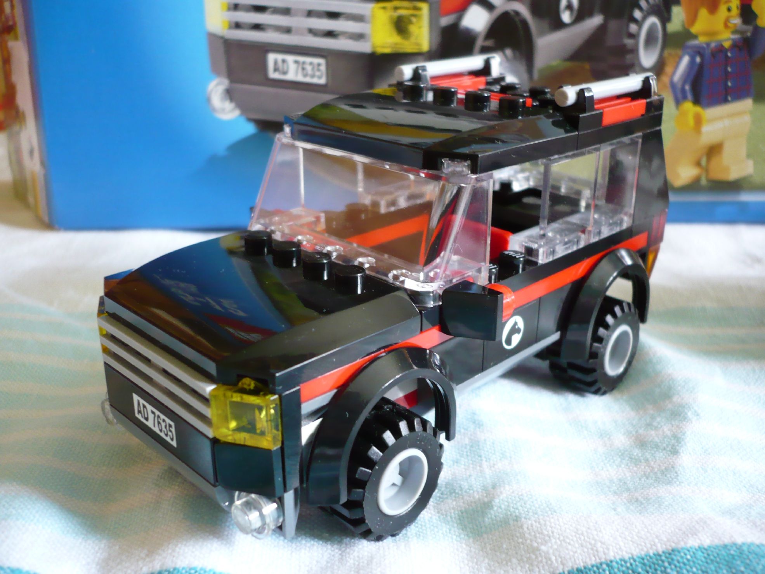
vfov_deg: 40.7
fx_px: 773
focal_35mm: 35
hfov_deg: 52.6
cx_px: 382
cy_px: 287
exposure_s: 1/20
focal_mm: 5.8
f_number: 2.8
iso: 200
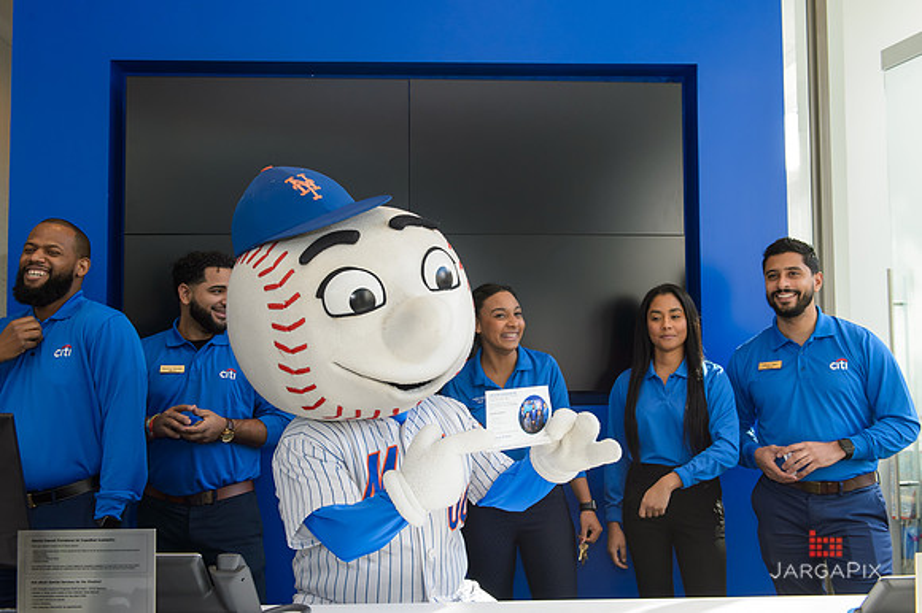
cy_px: 306
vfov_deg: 37.8
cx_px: 461
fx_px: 896
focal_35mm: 35
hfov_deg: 54.5
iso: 1000
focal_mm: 35
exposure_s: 1/200
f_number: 6.3
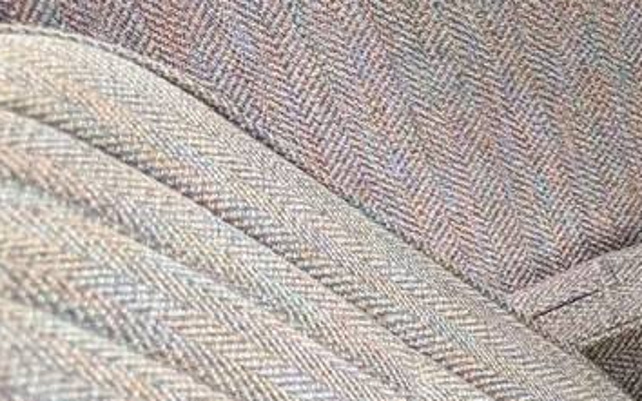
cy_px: 51
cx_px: 1143
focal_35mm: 92
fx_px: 1609
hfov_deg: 18.1
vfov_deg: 14.1
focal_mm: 6.76
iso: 200
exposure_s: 1/66
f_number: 1.78
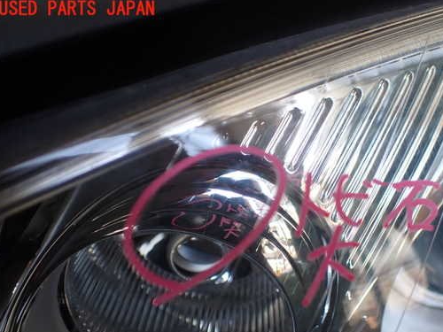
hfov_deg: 51.1
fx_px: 461
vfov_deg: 39.5
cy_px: 197
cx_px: 260
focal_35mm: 36
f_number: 2.3
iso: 200
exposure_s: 1/125
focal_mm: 5.4
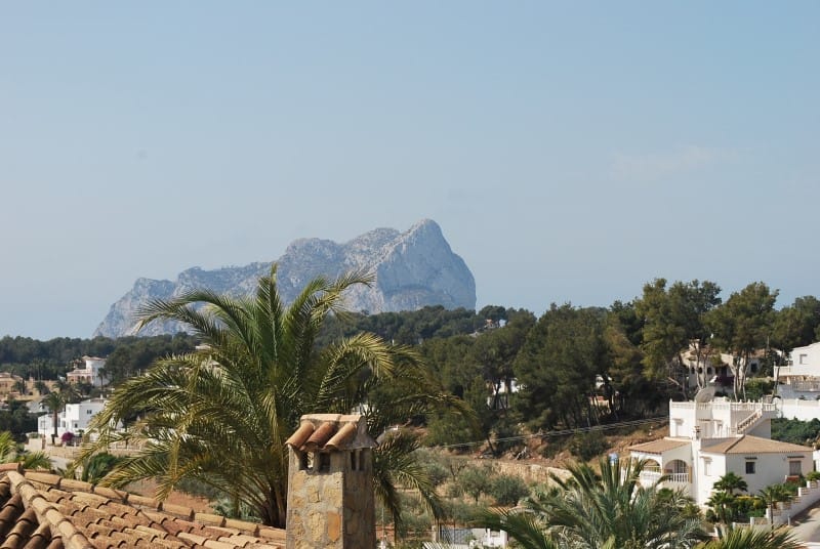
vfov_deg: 16.6
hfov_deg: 24.6
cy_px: 274
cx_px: 410
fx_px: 1882
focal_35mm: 82
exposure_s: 1/250
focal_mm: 55
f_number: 10
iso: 180
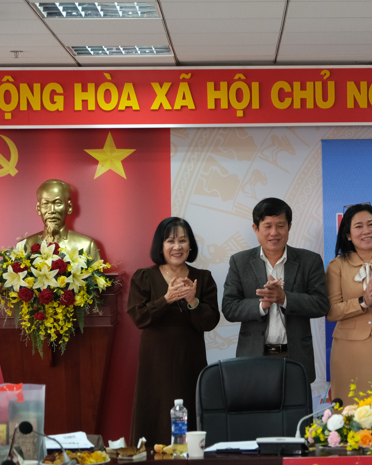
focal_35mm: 129
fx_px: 1775
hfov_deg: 11.9
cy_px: 232
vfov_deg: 14.9
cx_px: 346
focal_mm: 60.8
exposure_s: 1/180
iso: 2000
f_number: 4
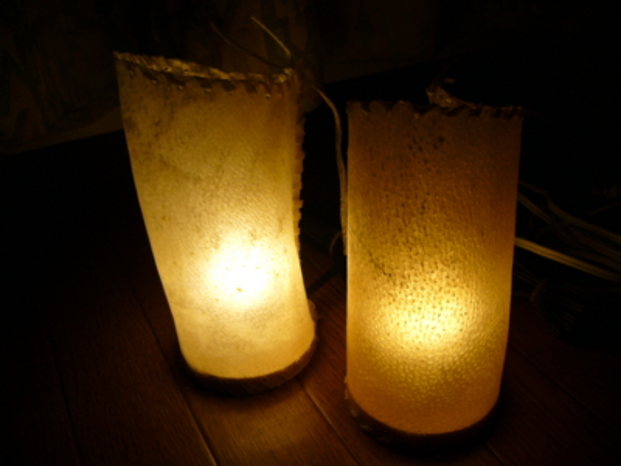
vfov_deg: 40.7
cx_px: 310
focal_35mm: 35
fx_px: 628
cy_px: 233
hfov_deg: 52.6
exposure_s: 1/100
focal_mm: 5.8
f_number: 2.8
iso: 80
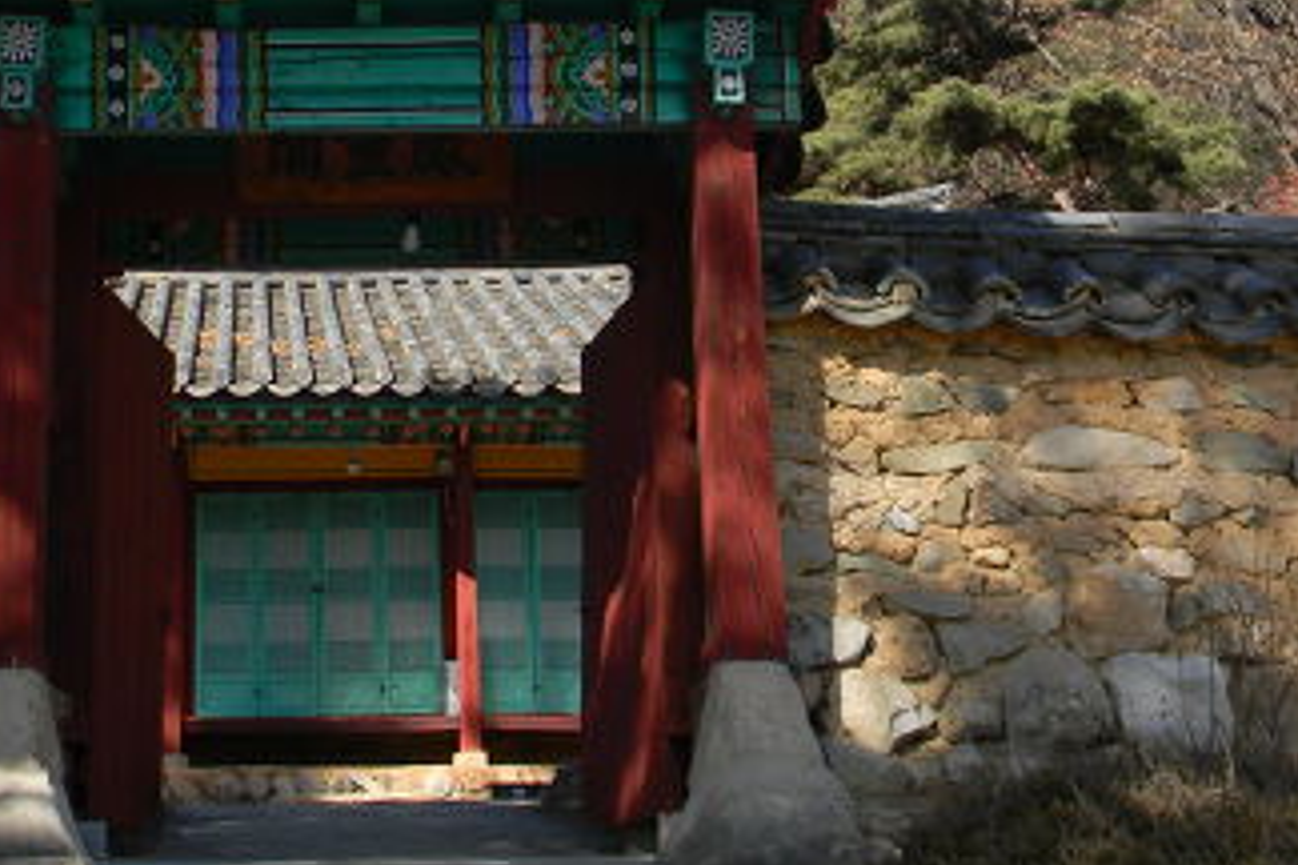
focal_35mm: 63
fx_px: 2271
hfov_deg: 31.6
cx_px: 405
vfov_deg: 21.5
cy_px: 298
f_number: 3.5
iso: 80
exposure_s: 1/525
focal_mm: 5
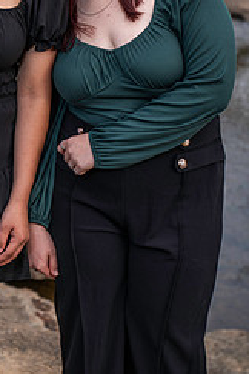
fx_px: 1193
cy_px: 100
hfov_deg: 11.8
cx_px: 26
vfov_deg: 17.7
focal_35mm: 115
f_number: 4
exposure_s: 1/200
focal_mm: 62
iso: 100
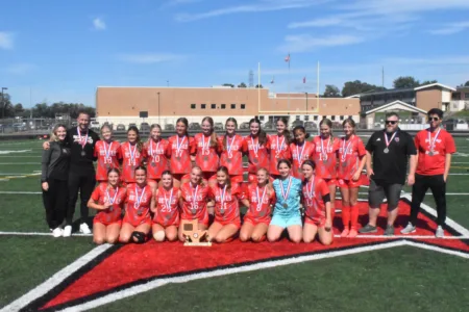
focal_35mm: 40
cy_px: 156
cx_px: 234
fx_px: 528
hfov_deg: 47.9
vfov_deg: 33.0
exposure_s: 1/4000
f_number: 25
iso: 12800
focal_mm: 27
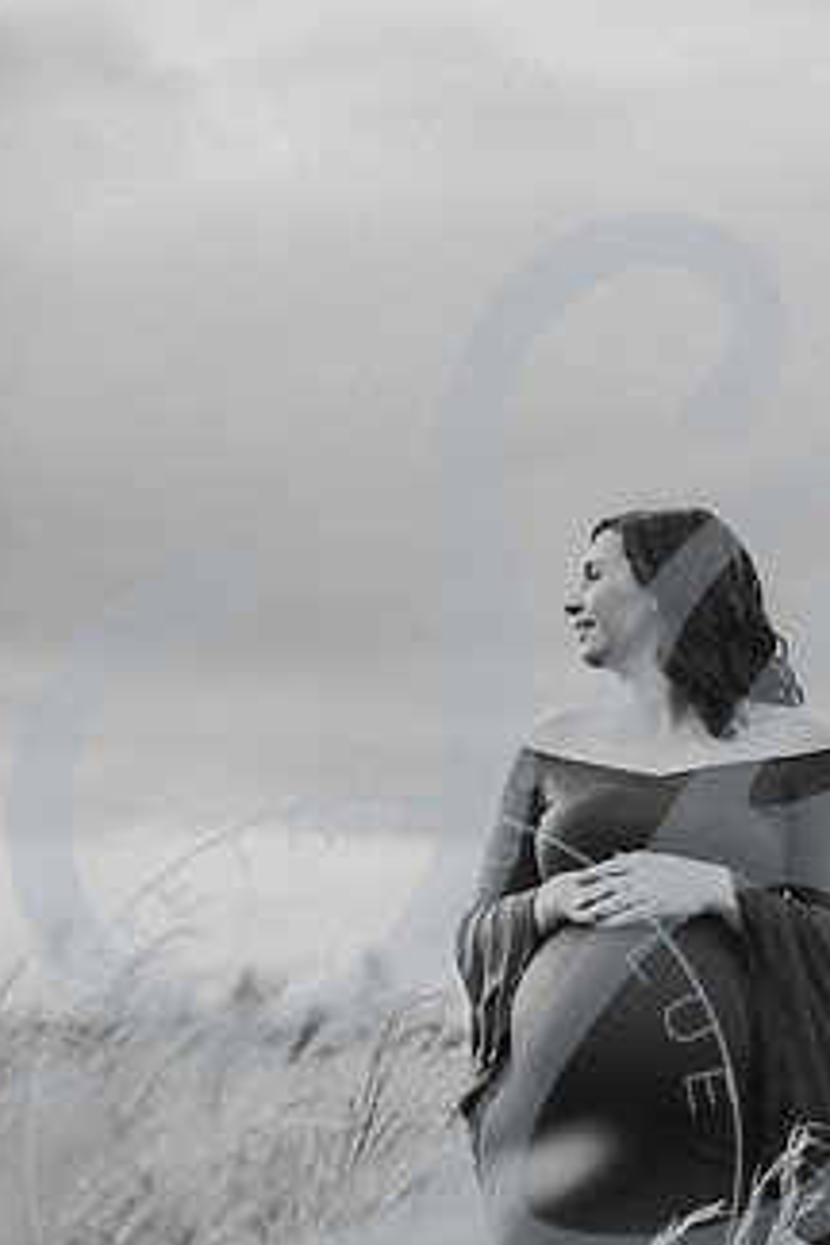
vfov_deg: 18.4
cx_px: 557
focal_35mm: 111
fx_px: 3838
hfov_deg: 12.3
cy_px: 861
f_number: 2.8
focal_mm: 80
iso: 100
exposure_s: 1/500
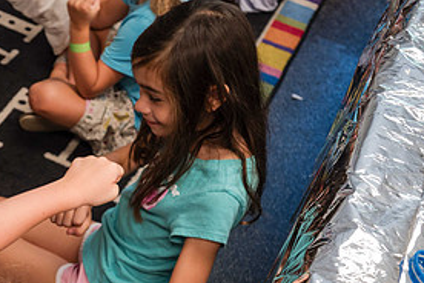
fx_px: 765
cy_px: 222
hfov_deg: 29.3
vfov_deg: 20.7
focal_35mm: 65
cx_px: 19
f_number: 4
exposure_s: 1/125
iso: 1100
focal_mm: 30
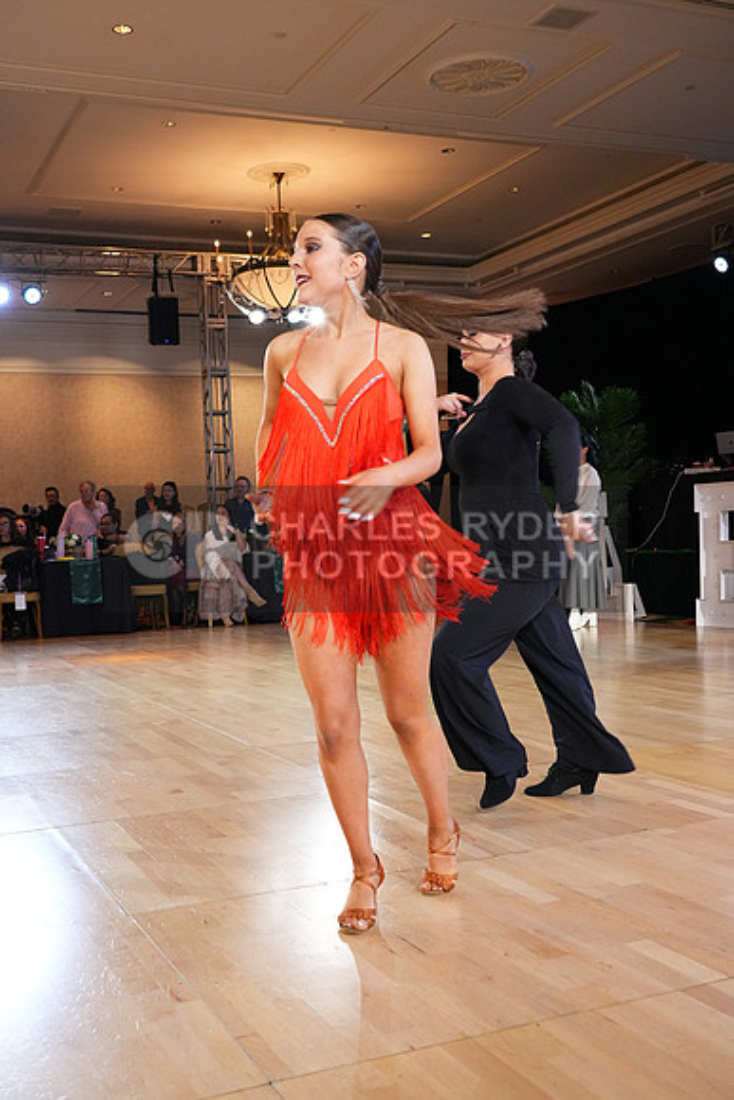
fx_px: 1131
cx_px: 367
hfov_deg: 36.0
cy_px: 550
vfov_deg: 51.9
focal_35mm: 37
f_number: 6.3
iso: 5000
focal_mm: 37
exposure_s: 1/200
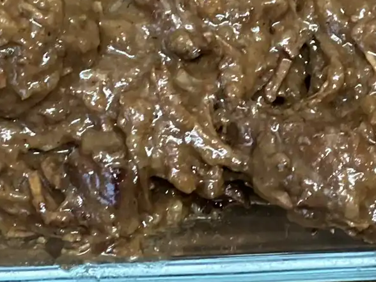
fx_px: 2911
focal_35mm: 268
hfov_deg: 7.3
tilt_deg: -80.1
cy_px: -104
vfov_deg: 5.5
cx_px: -80
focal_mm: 9
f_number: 2.8
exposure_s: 1/33
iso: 400
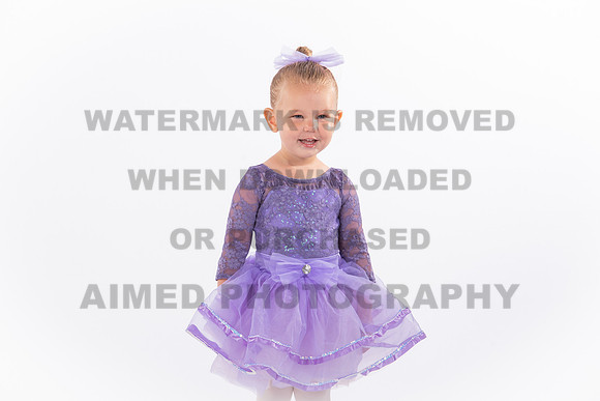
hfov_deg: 10.4
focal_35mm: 198
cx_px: 290
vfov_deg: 6.9
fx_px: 3307
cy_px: 197
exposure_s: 1/200
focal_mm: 180
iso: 320
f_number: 11
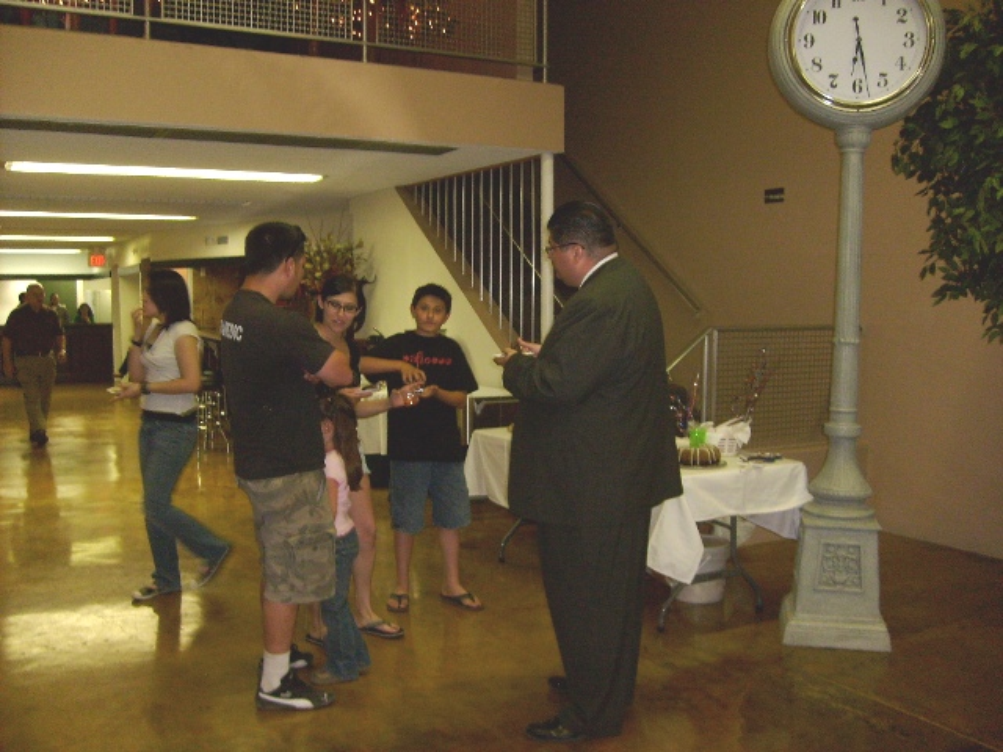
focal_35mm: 35
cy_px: 376
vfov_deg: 40.7
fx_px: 1014
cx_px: 502
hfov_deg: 52.6
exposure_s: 1/45
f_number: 2.8
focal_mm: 5.8
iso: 100
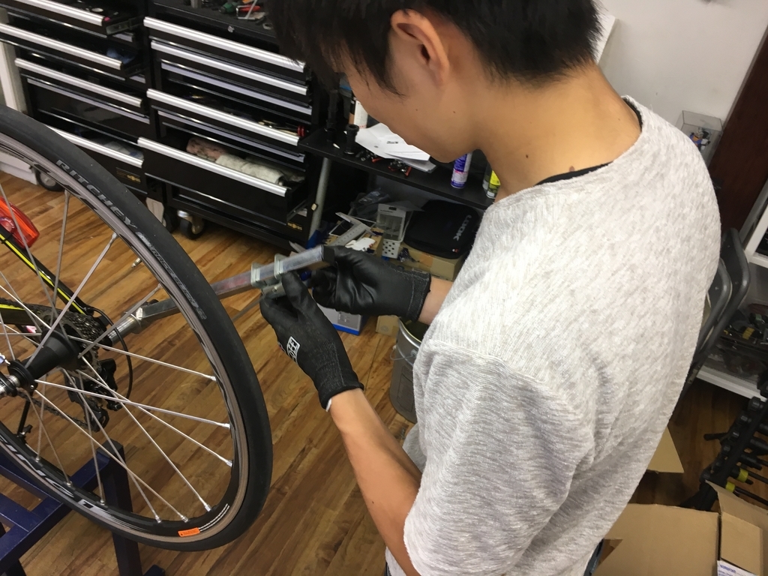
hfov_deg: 61.7
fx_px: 643
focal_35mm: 29
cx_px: 384
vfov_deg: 48.2
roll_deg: -8.4
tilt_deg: -37.4
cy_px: 288
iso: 50
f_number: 2.2
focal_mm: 4.15
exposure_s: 1/30
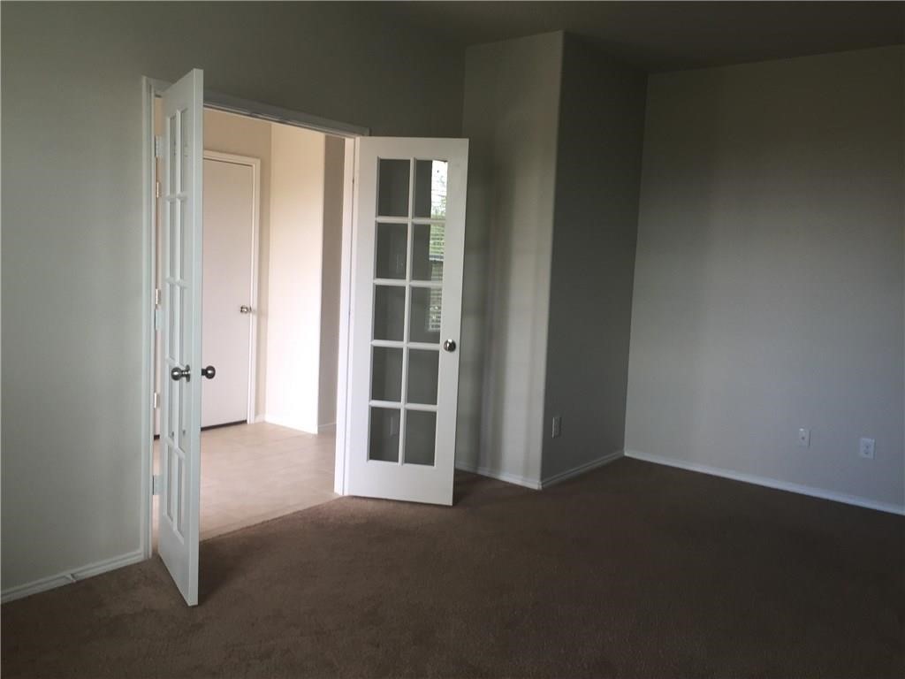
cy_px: 340
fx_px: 758
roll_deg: -3.1
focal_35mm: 29
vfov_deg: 48.2
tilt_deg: -5.8
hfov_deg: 61.7
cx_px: 452
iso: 50
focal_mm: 4.15
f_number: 2.2
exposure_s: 1/30
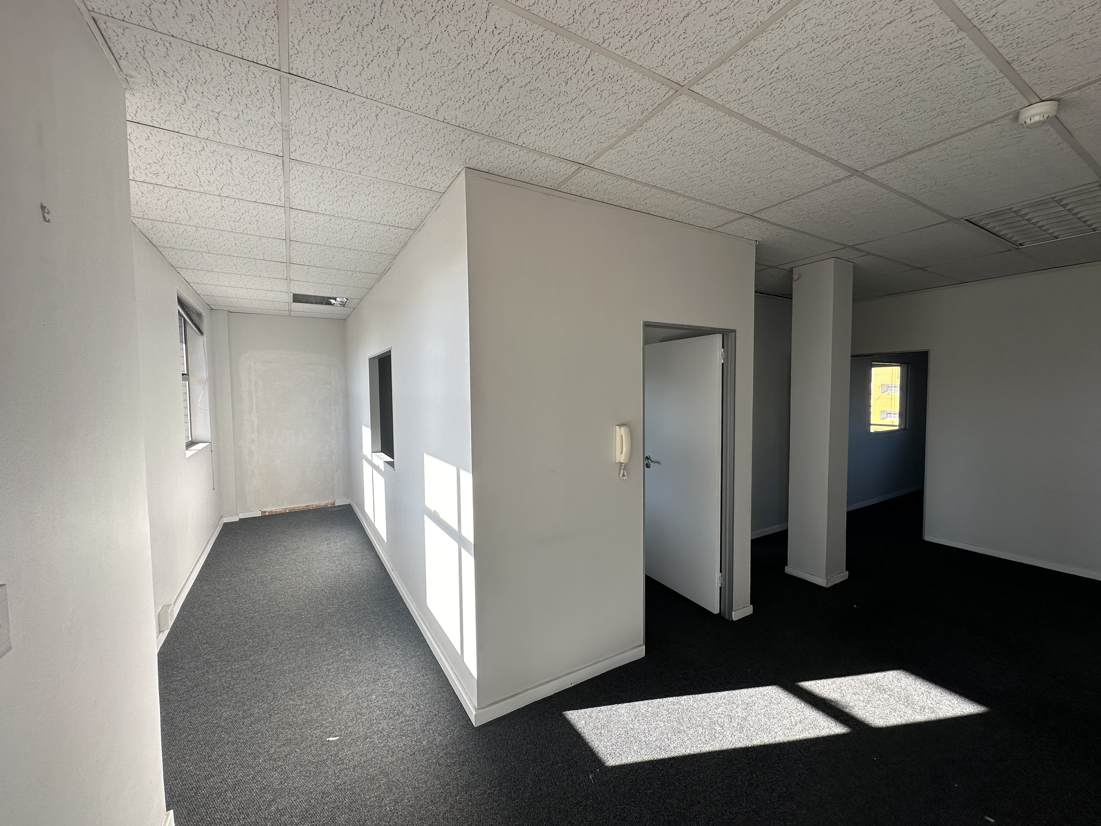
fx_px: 445
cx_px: 550
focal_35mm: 14
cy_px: 413
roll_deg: +2.1
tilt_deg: -2.4
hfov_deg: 102.1
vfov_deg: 85.7
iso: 40
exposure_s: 1/278
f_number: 2.2
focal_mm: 2.22
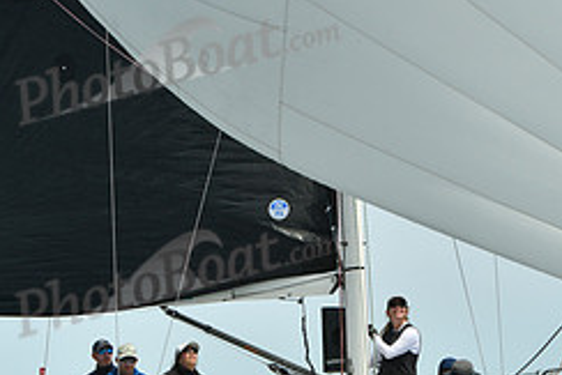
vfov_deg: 6.3
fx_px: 3421
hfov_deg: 9.4
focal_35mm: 219
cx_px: 461
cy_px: 365
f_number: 8
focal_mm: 92
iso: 320
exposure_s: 1/1250
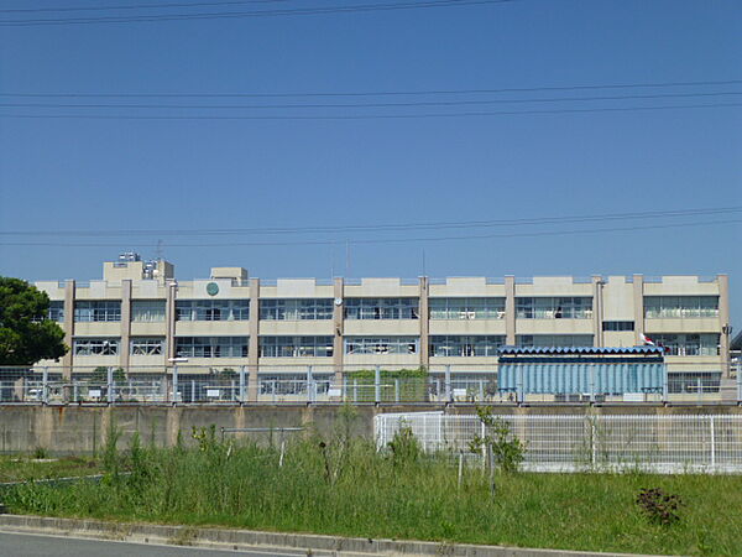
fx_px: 1115
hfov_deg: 36.8
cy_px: 278
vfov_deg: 28.0
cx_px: 371
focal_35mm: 52
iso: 100
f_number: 11
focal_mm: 9.2
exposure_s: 1/160
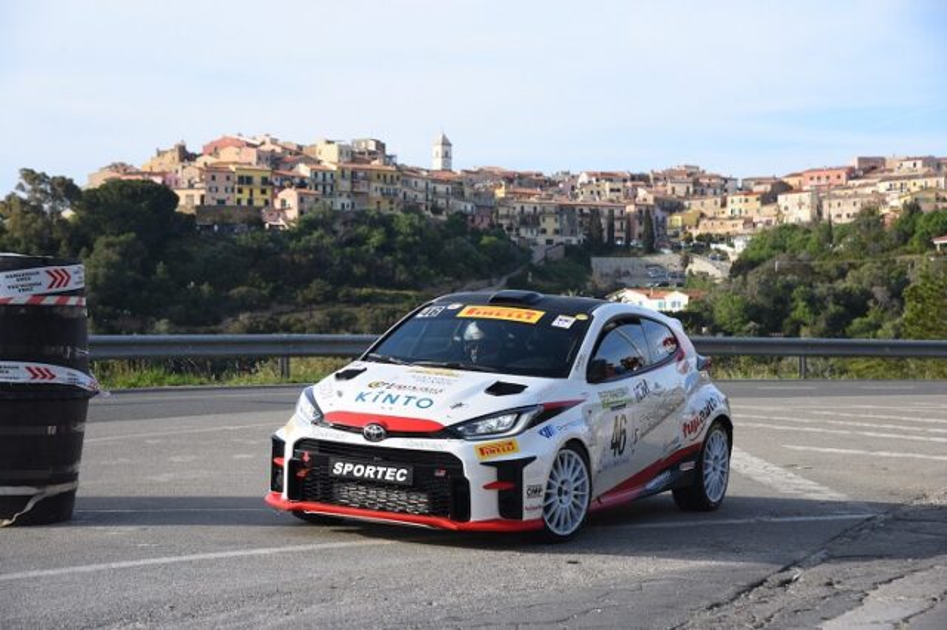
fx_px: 2235
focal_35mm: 85
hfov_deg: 23.9
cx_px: 474
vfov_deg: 16.1
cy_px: 315
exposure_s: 1/1000
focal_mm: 85
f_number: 8
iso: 1000
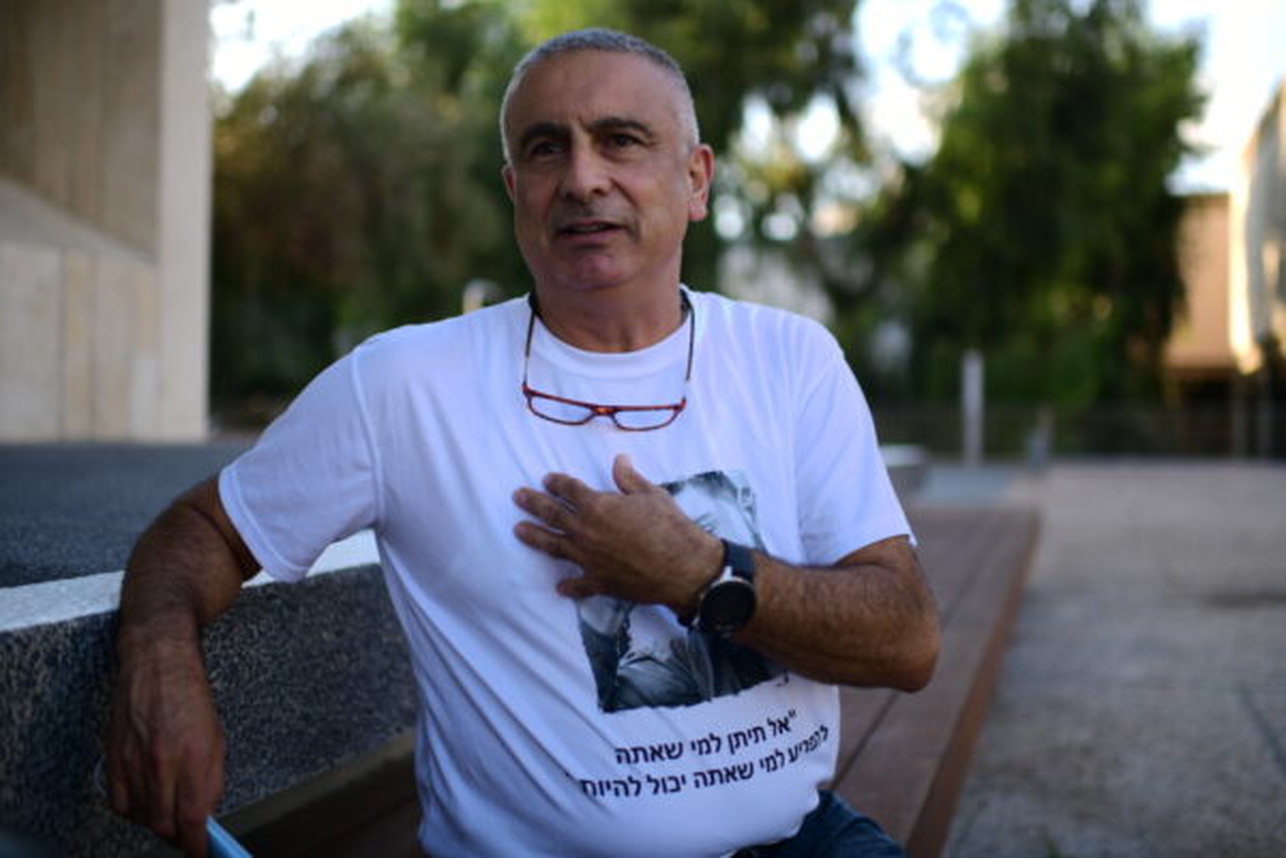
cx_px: 643
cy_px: 429
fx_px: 1250
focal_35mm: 35
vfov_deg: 37.9
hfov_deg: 54.4
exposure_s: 1/320
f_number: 1.4
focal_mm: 35
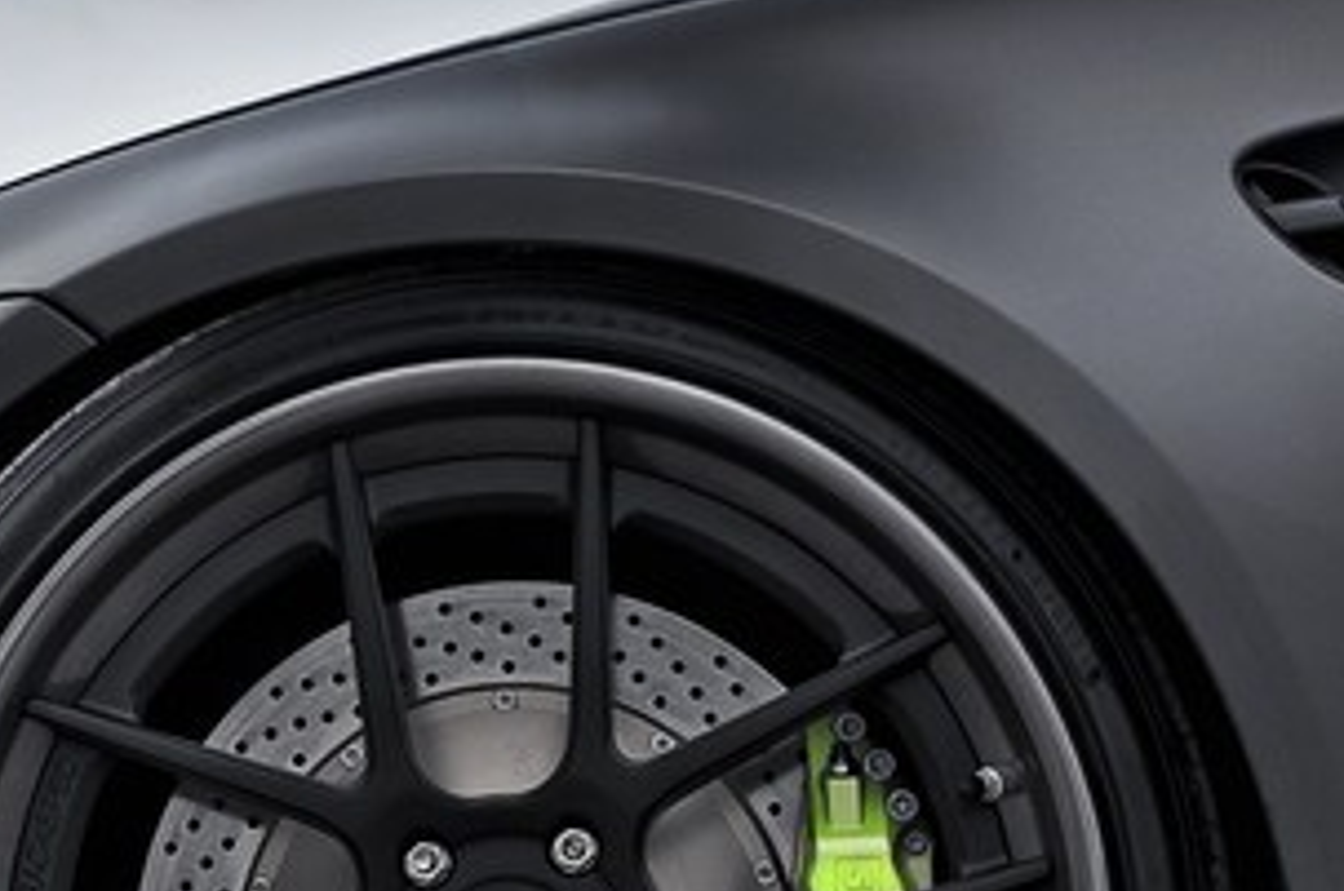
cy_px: 649
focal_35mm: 95
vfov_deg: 14.3
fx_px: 3541
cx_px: 226
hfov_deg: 21.2
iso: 200
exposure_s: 1/200
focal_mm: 24
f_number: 4.5
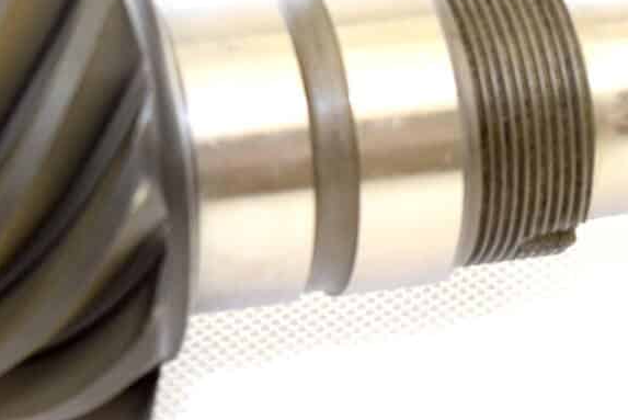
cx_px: 292
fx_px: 3759
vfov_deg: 6.4
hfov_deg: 9.6
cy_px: 180
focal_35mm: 215
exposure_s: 1/100
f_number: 5.6
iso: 400
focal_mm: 55
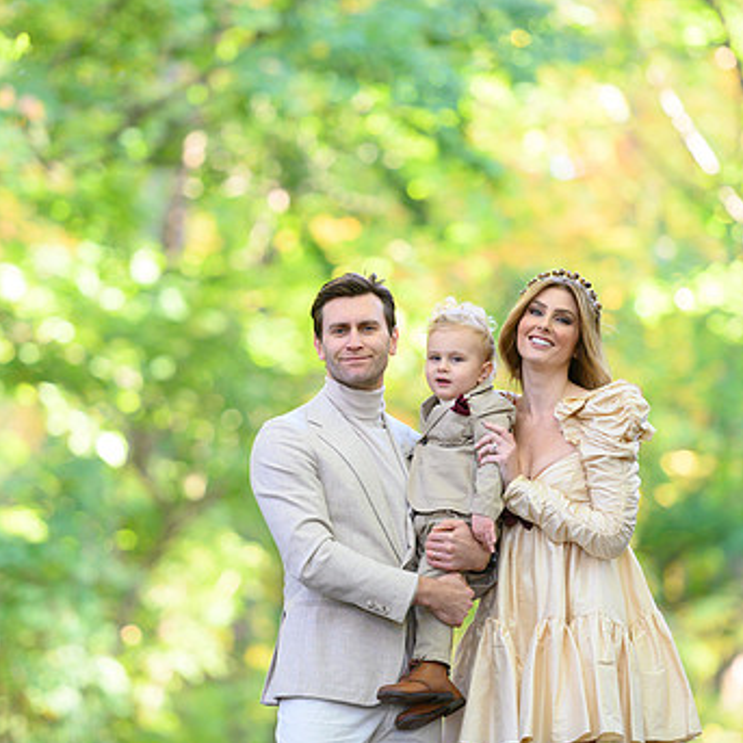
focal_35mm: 266
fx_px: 6459
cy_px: 362
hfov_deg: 6.6
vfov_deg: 6.6
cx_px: 329
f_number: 3.2
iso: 1600
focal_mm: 185
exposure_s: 1/200
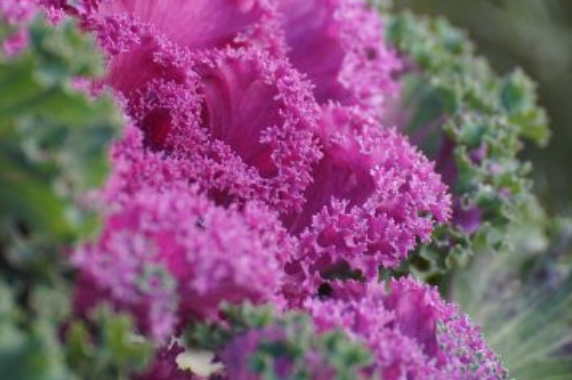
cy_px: 77
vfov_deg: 3.0
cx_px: 299
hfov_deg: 4.5
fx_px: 7334
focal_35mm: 462
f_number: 5
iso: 400
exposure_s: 1/320
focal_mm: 180
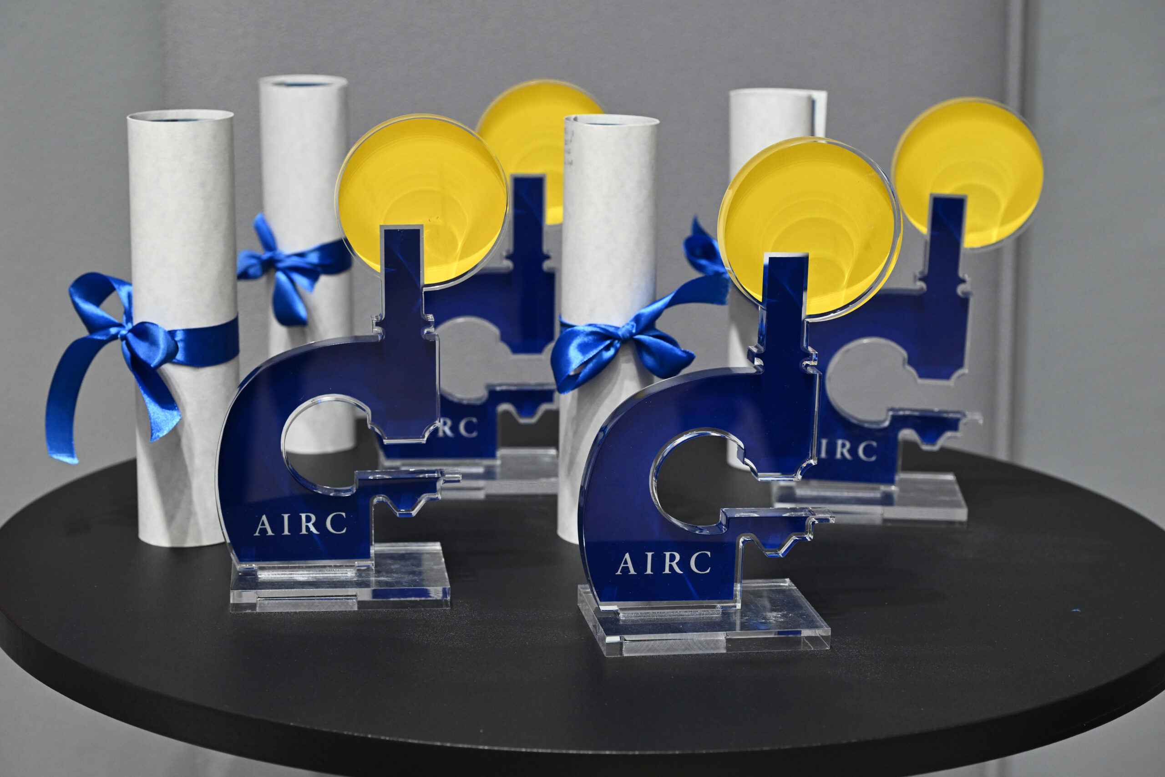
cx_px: 582
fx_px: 2168
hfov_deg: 30.1
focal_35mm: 67
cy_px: 388
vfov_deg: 20.3
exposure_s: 1/60
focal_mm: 67
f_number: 6.3
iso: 1600
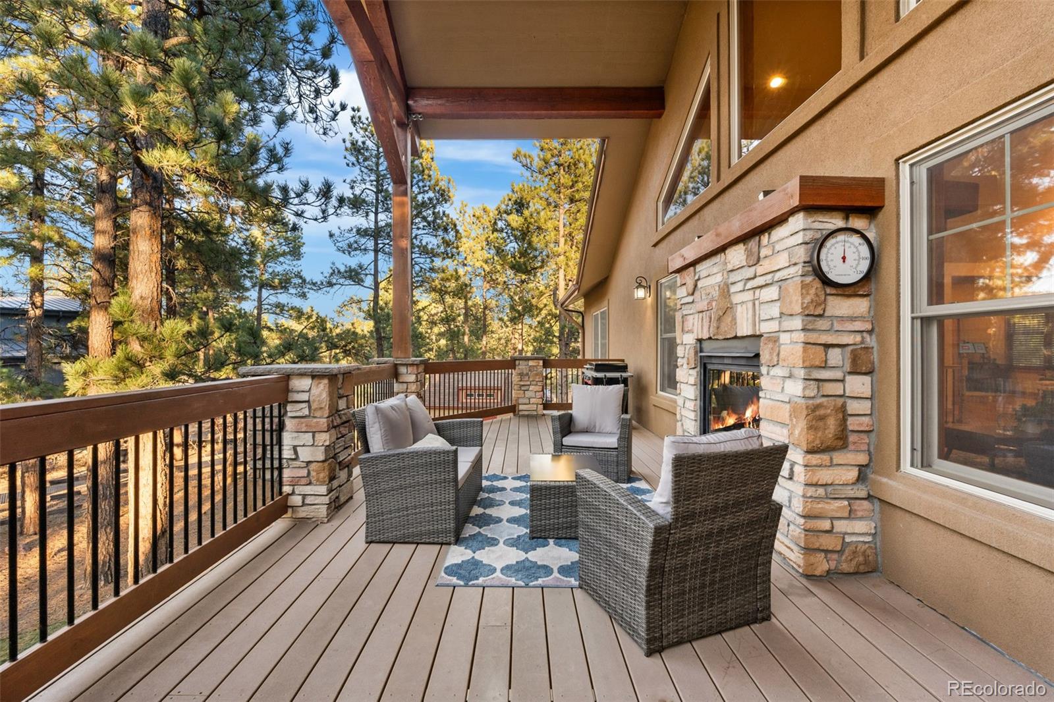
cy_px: 351
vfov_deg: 73.7
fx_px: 468
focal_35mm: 16
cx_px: 527
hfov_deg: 96.7
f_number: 8
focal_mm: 16
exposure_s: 1/15
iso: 400
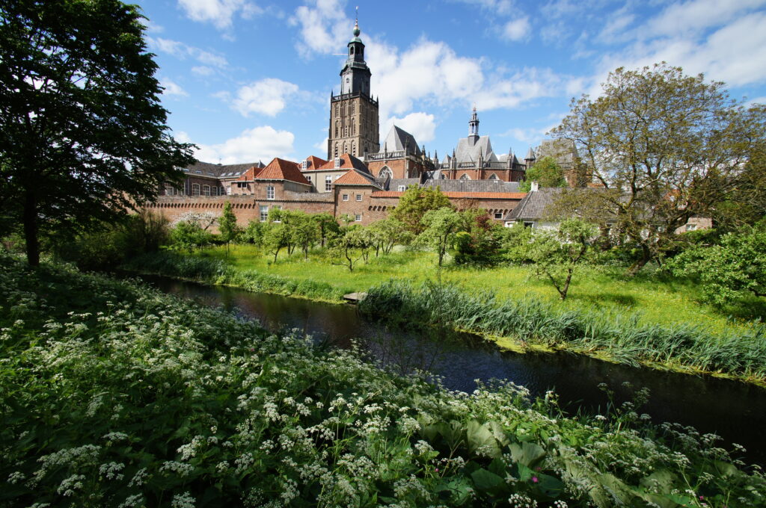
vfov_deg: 77.2
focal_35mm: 15
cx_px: 383
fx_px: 319
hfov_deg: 100.5
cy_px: 254
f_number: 11
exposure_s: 1/100
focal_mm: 10
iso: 100
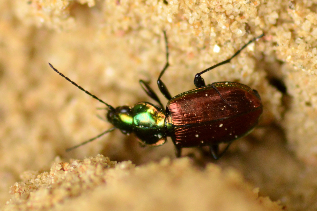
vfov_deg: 9.1
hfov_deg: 13.7
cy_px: 106
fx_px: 1321
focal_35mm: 150
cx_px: 158
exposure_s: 1/500
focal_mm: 100
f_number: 6.3
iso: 800
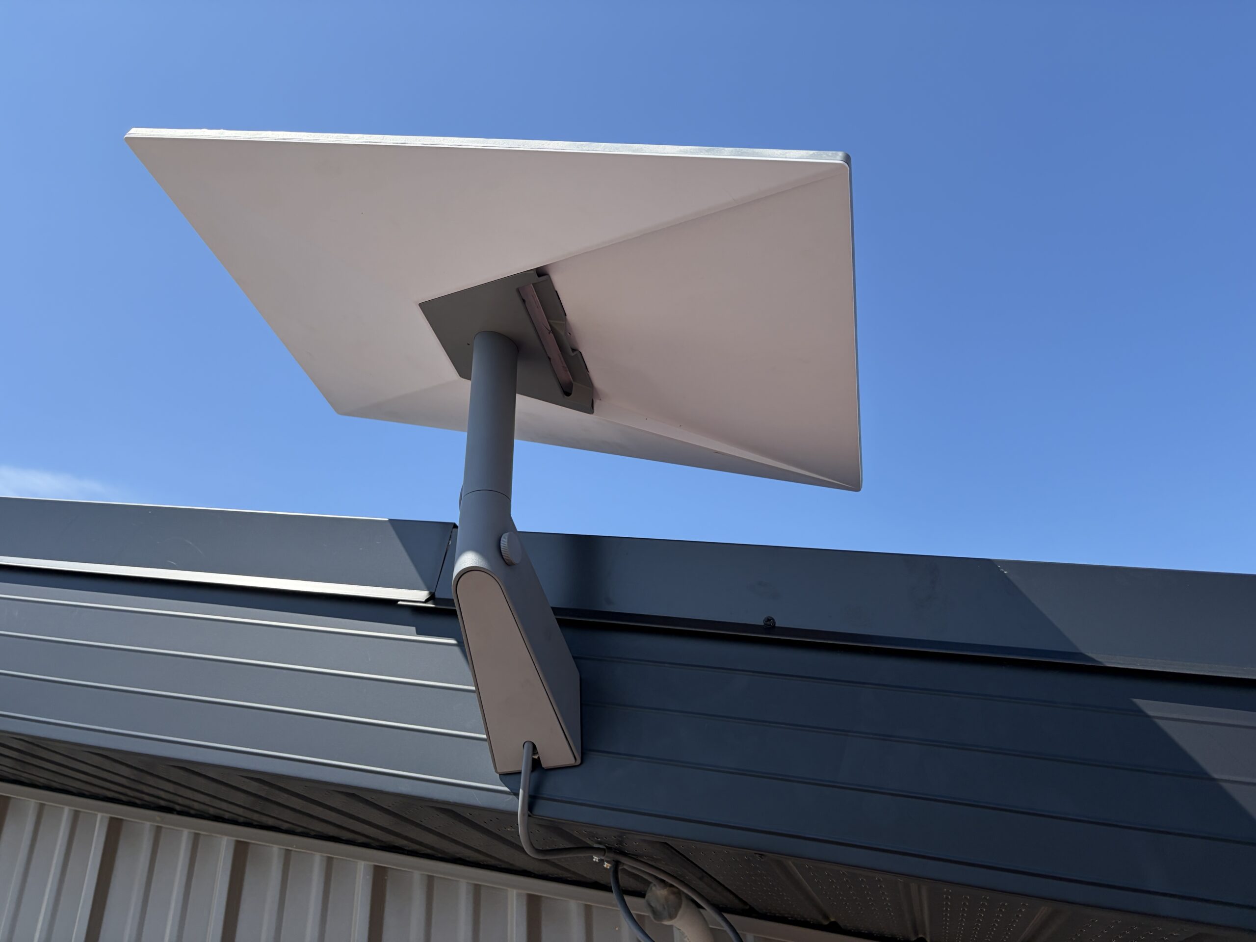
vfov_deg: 53.1
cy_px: 471
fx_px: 943
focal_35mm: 26
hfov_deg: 67.3
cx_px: 628
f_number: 1.6
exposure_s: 1/2208
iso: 50
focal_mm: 5.96
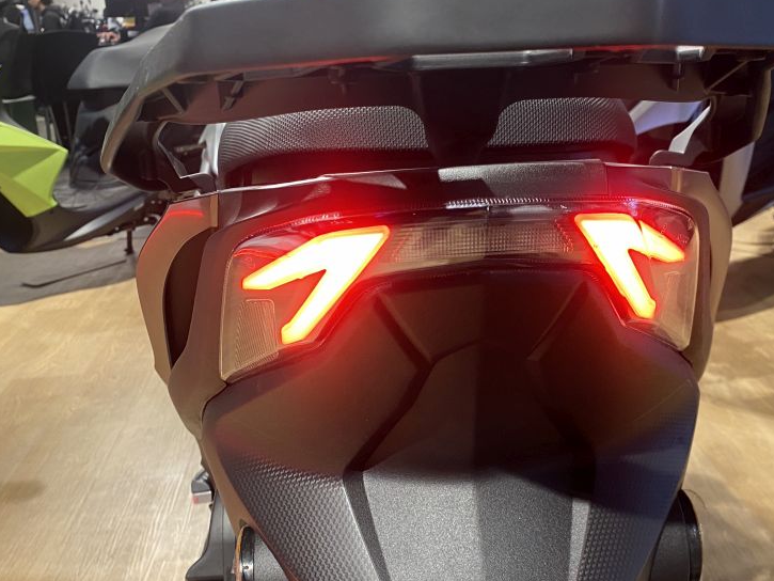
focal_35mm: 38
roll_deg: +1.9
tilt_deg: -17.6
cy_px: 290
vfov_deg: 37.7
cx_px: 457
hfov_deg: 48.7
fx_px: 850
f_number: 1.8
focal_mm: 4.25
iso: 160
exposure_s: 1/50
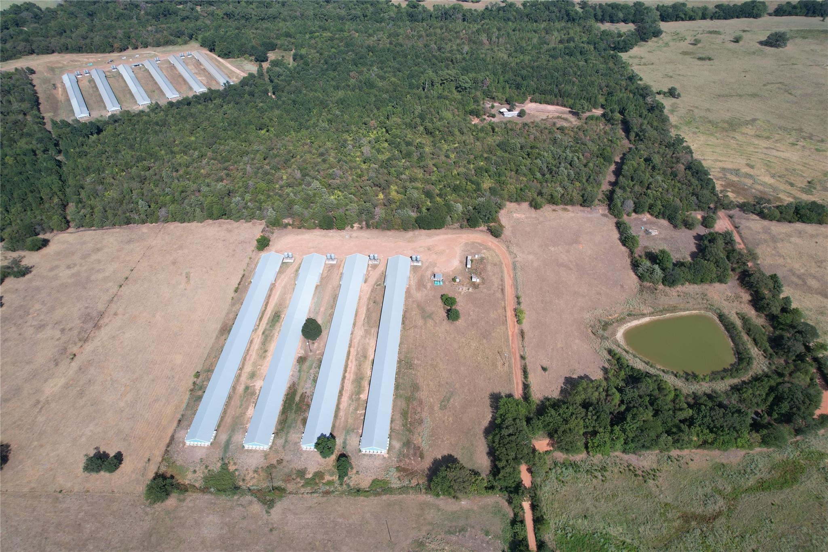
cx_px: 414
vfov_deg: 57.2
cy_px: 276
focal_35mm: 22
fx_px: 506
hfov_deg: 78.6
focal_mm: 8.38
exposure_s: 1/1600
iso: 110
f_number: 2.8
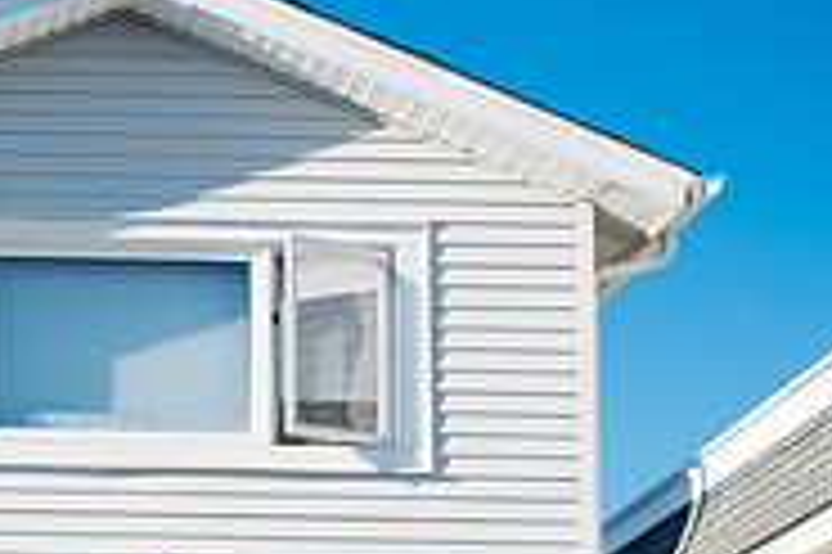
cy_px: 691
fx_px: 2540
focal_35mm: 110
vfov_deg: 12.1
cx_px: -225
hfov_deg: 17.5
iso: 100
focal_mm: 35
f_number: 2.8
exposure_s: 1/1250
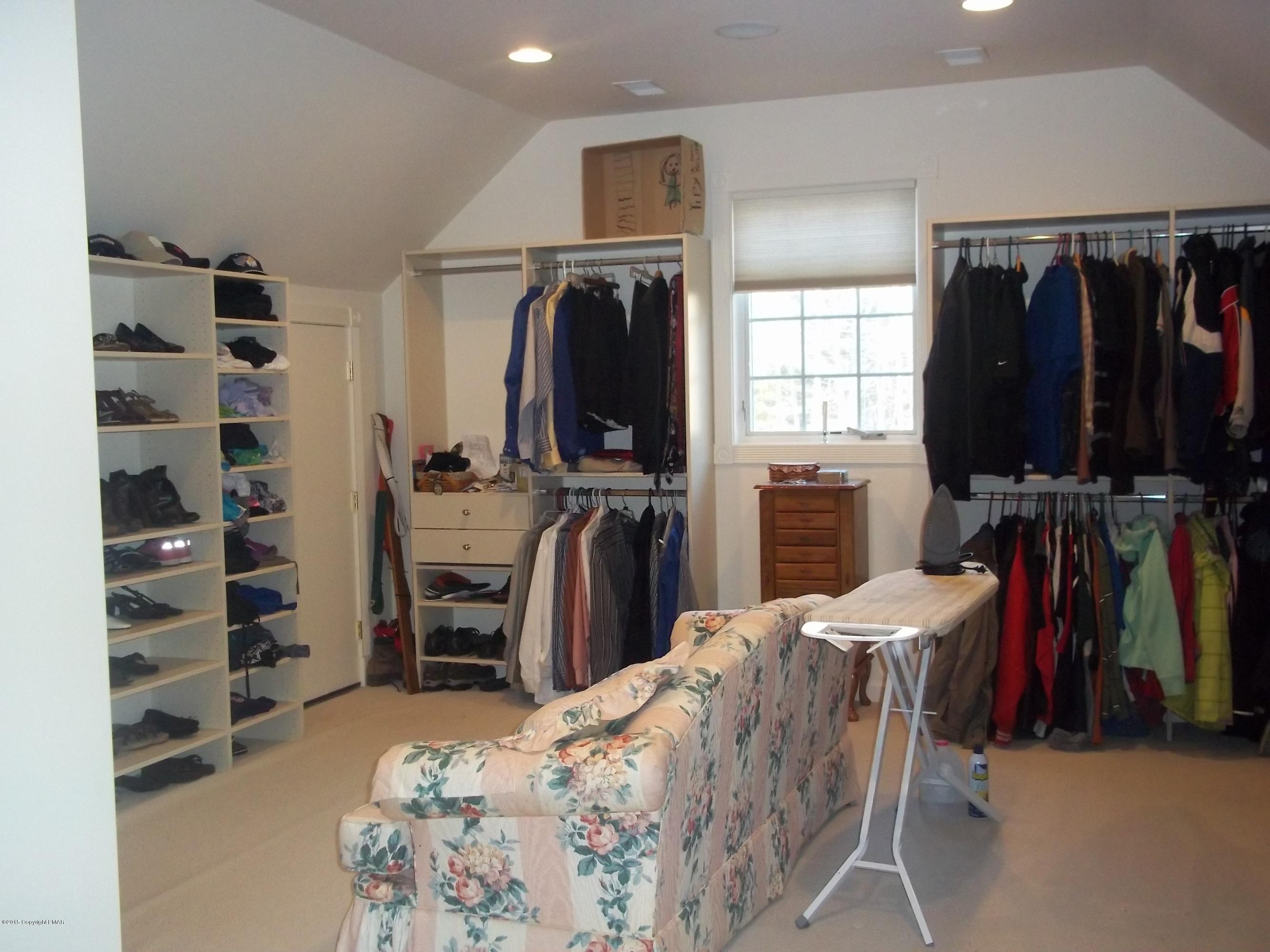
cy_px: 476
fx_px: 1321
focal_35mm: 36
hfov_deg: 51.4
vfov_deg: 39.7
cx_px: 635
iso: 320
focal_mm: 6.5
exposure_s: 1/30
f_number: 3.1
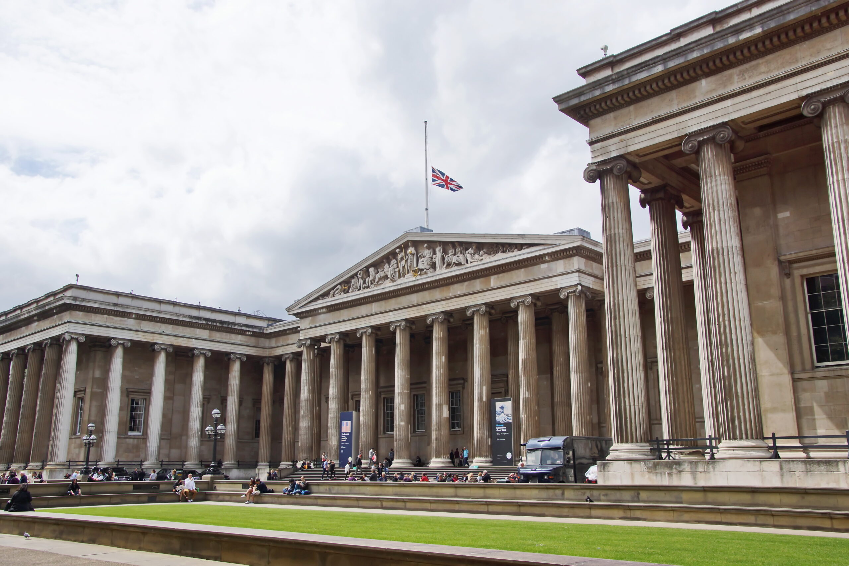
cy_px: 283
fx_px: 778
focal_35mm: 33
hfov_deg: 57.2
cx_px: 424
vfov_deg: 40.0
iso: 100
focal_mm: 22
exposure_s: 1/400
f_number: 8
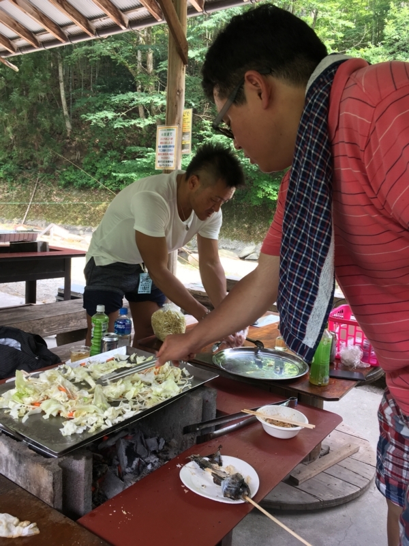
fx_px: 457
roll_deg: -3.2
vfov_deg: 61.7
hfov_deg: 48.2
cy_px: 273
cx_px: 204
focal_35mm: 29
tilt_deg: -8.4
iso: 25
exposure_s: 1/60
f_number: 2.2
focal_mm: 4.15
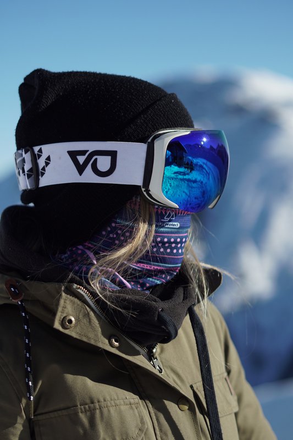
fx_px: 916
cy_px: 220
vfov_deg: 27.0
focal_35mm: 75
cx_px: 146
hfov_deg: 18.2
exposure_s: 1/1600
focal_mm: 50
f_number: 2.2
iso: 100
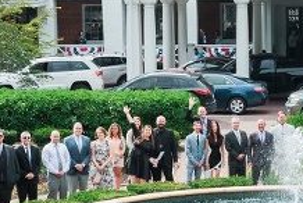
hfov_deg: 14.9
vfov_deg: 10.2
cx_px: 322
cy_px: 153
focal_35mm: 134
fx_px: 1129
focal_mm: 38
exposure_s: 1/125
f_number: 11
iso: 250
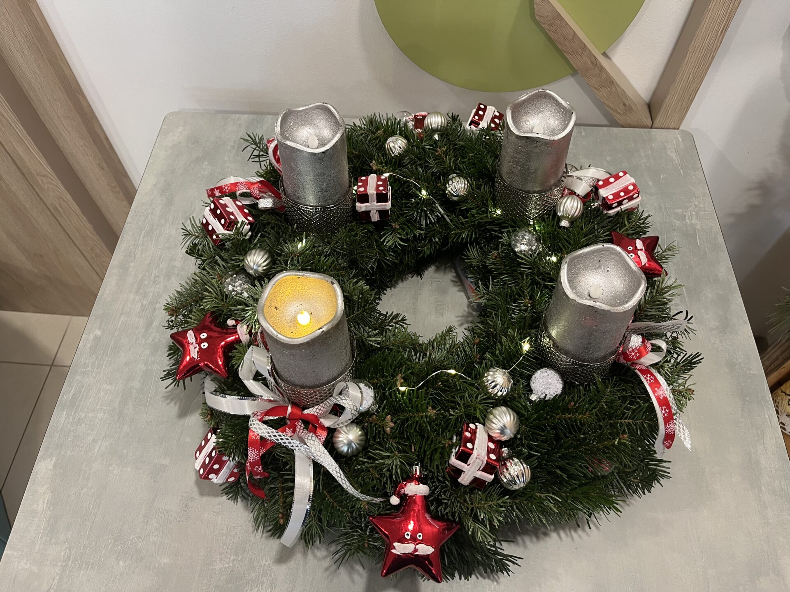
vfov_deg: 53.1
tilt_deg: -57.6
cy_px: 296
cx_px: 395
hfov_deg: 67.3
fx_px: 593
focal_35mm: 26
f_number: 1.6
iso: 100
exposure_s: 1/50
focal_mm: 5.1
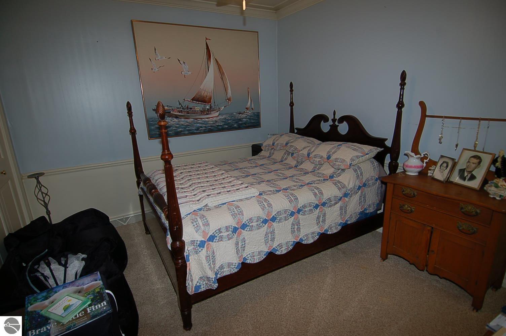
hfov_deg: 90.1
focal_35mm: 18
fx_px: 253
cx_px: 253
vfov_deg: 67.3
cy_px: 168
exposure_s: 1/60
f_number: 4
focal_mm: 12
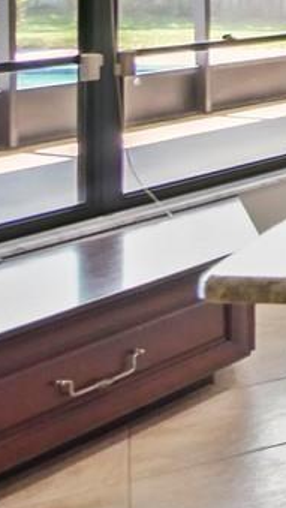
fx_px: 969
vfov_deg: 27.4
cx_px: 1095
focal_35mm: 72
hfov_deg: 8.6
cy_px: -16
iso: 1600
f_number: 4
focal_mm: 7
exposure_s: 1/60
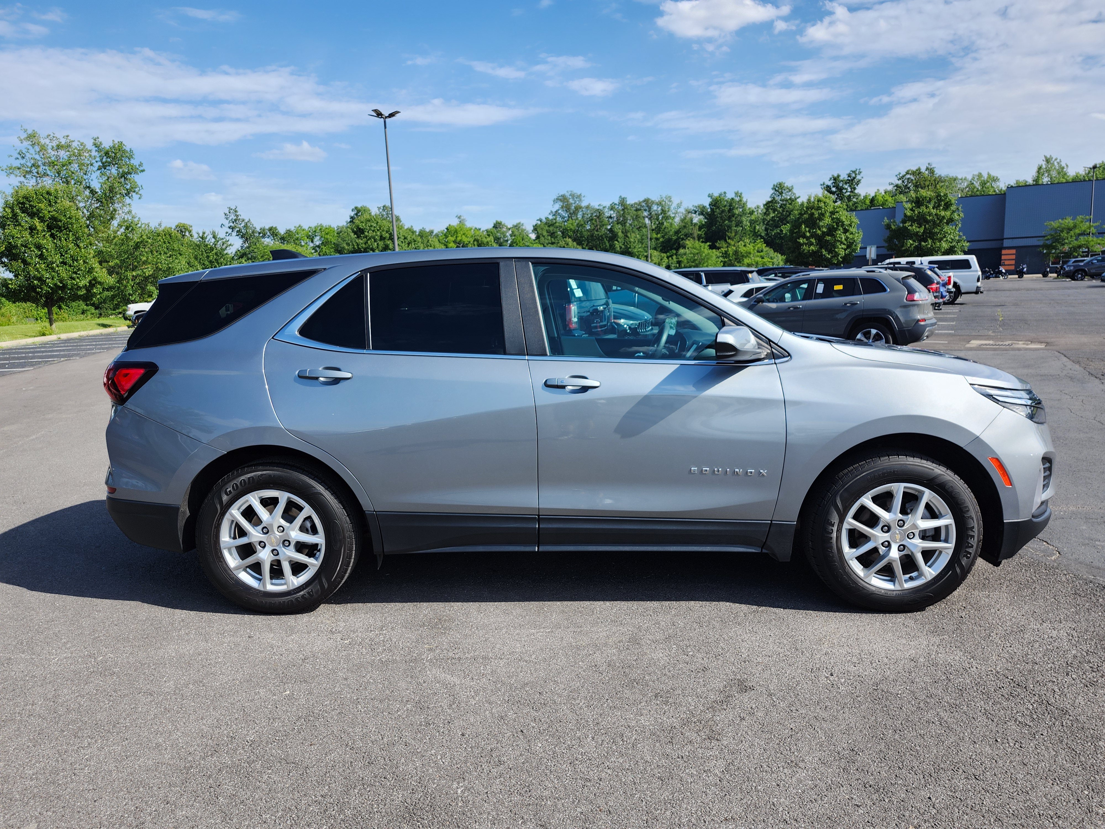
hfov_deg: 73.9
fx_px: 734
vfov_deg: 58.9
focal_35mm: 23
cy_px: 414
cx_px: 552
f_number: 1.8
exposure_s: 1/1145
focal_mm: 5.54
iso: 25
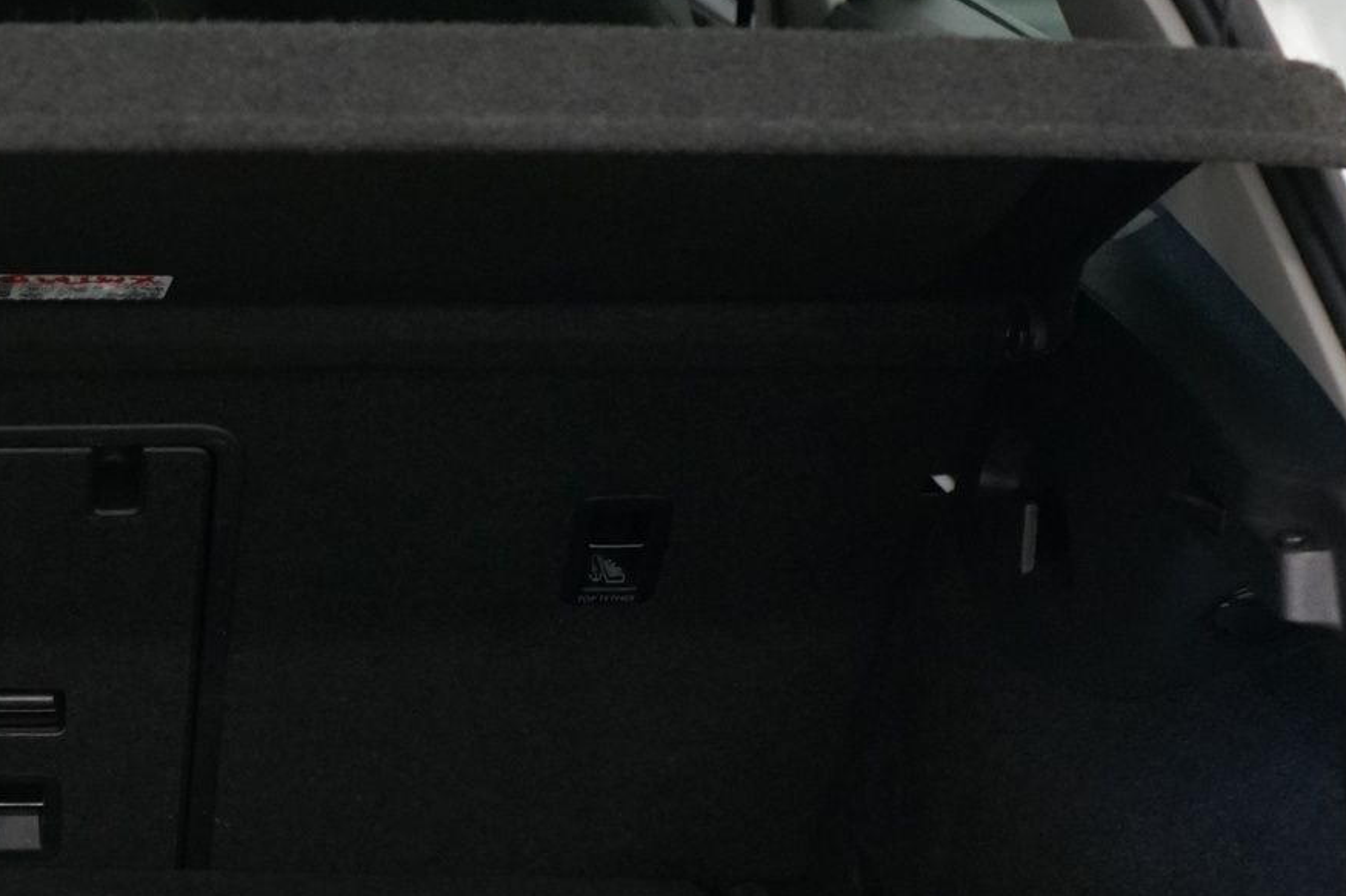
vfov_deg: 16.9
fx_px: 2990
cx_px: -40
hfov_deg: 24.1
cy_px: 695
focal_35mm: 80
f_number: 3.5
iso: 1600
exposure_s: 1/160
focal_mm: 28
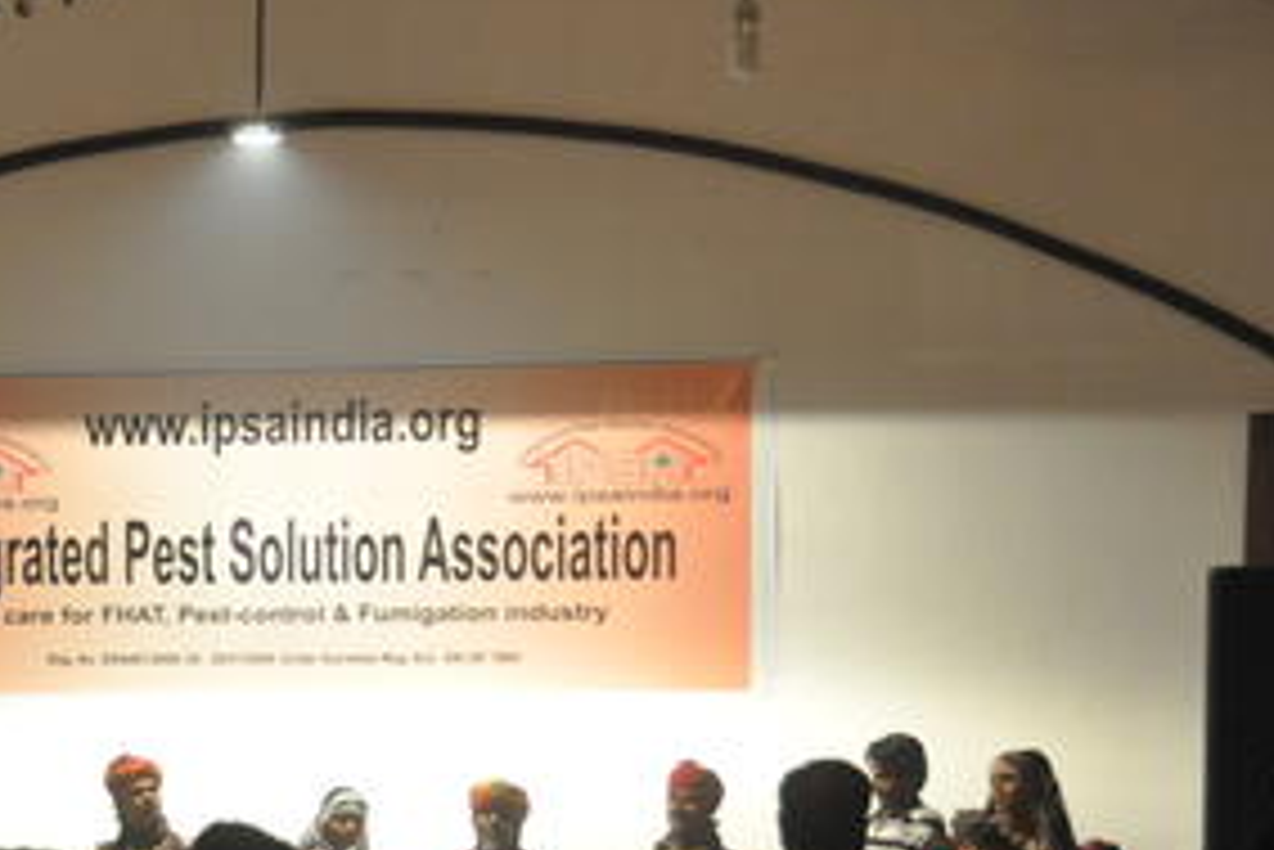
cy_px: 735
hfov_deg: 16.0
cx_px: 185
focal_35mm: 127
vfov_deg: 10.8
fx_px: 4496
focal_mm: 40
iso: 2000
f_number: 5
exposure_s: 1/25
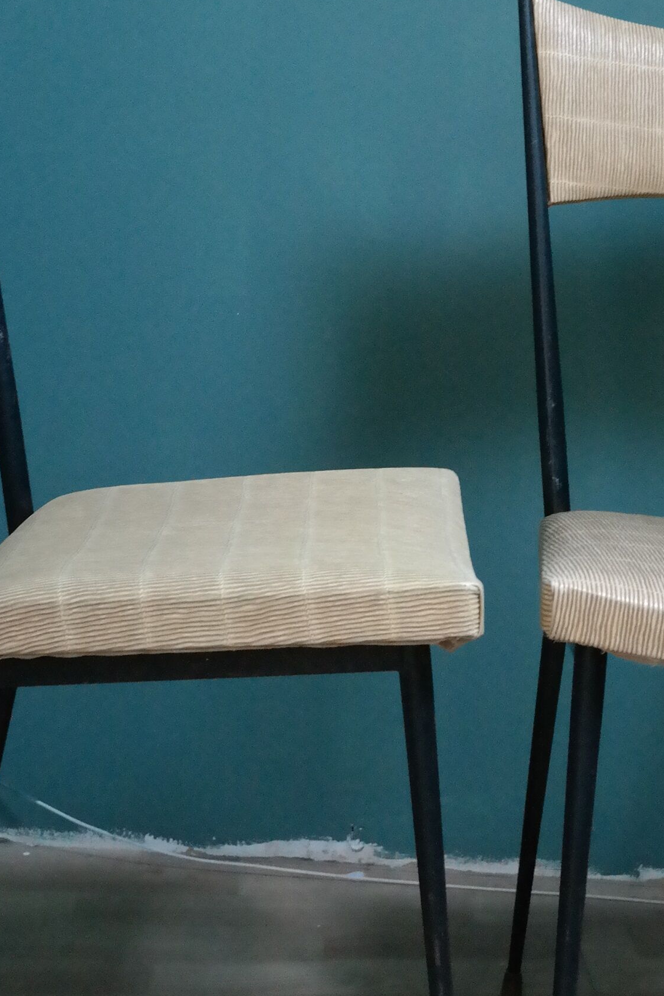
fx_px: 1965
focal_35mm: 71
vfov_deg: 28.1
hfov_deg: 19.1
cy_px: 266
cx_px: 471
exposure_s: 1/40
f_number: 3.5
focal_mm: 20
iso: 3200
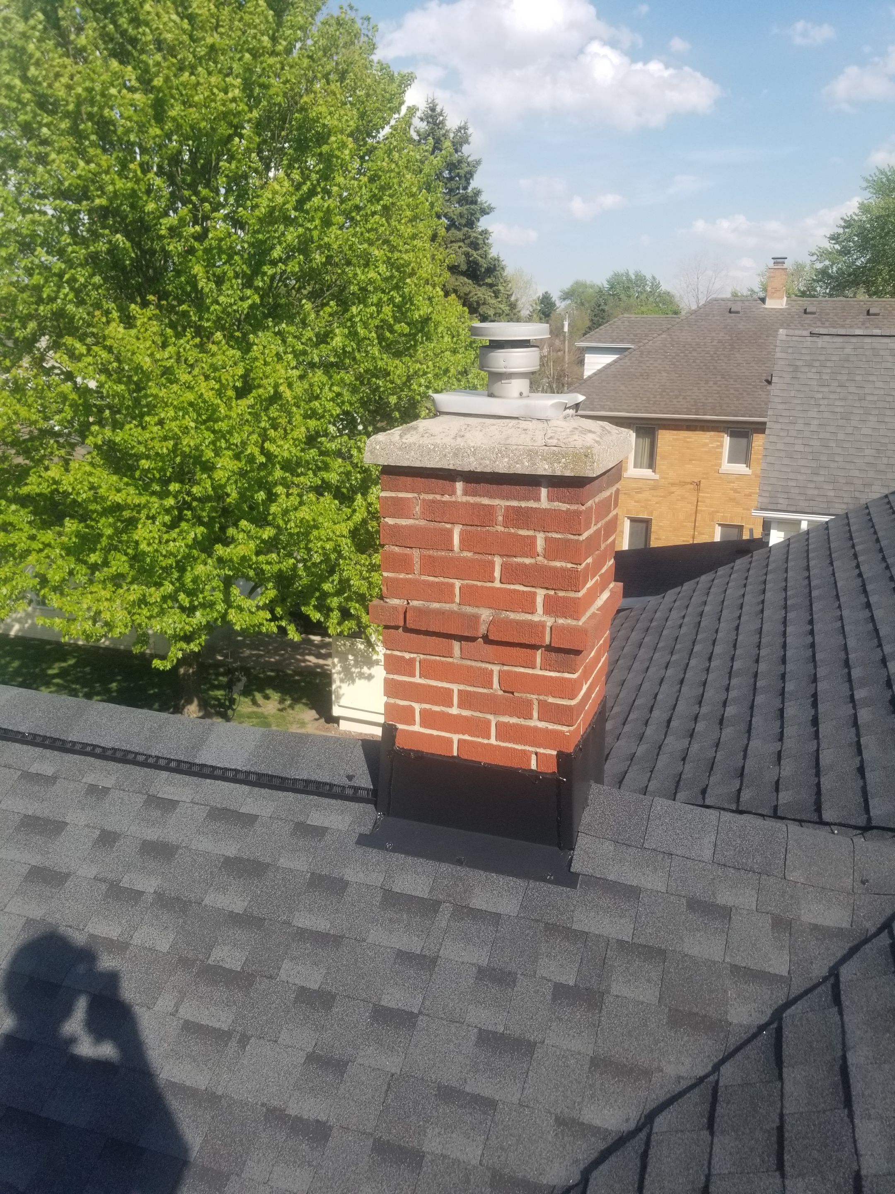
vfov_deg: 67.3
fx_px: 896
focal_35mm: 26
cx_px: 448
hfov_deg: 53.1
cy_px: 597
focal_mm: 4.25
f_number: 1.7
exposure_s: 1/1772
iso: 50
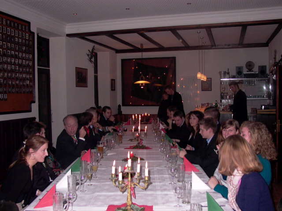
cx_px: 141
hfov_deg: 49.0
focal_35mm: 38
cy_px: 106
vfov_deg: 37.7
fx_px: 310
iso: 100
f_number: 2.13
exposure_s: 1/64.2
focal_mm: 8.19
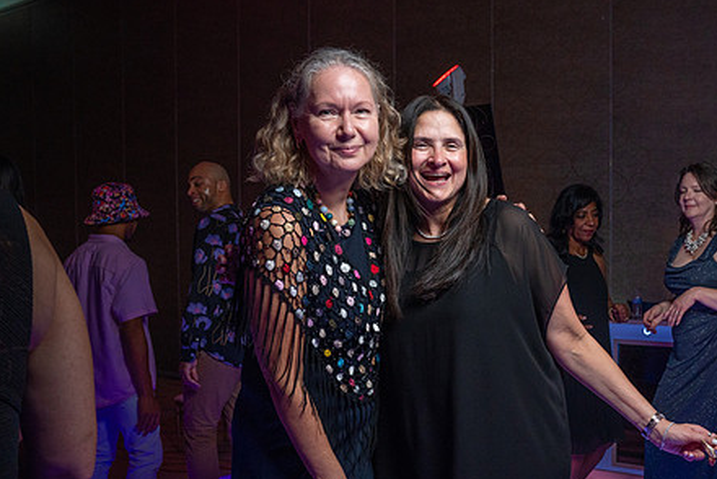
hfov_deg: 47.8
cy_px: 290
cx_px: 468
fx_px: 797
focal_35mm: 40
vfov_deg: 33.3
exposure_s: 1/200
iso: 2000
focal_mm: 28
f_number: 5.6
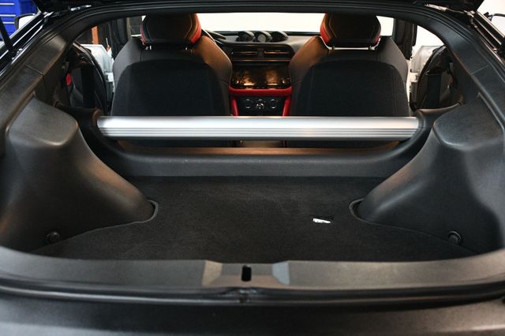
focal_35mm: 40
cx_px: 252
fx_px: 561
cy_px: 168
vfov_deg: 33.4
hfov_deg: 48.5
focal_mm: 27
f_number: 4
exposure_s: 1/60
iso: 3200
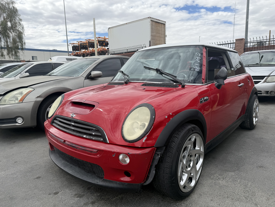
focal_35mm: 24
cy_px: 104
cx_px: 138
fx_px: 191
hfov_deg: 71.6
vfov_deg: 56.8
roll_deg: +2.7
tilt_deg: -5.7
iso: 80
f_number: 1.78
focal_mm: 6.76
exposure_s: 1/4167
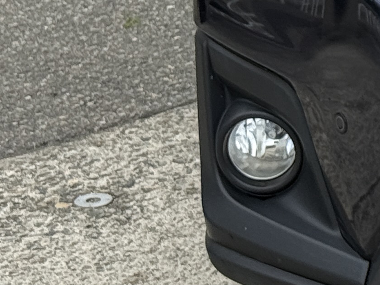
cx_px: 873
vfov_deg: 6.3
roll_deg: -1.3
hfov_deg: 8.0
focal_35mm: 232
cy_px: -229
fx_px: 2548
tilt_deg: -10.7
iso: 64
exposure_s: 1/2088
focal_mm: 6.76
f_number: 1.78
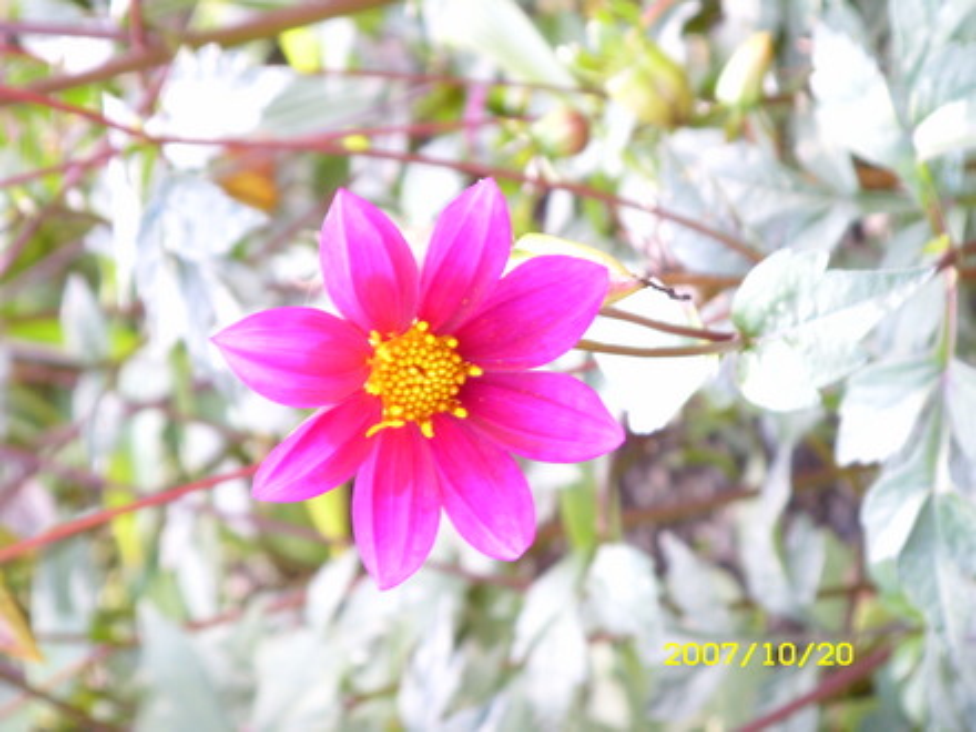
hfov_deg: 22.8
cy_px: 366
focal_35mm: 86
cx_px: 488
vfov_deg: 17.2
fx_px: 2425
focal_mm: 18.9
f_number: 4.5
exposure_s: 1/23
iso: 100
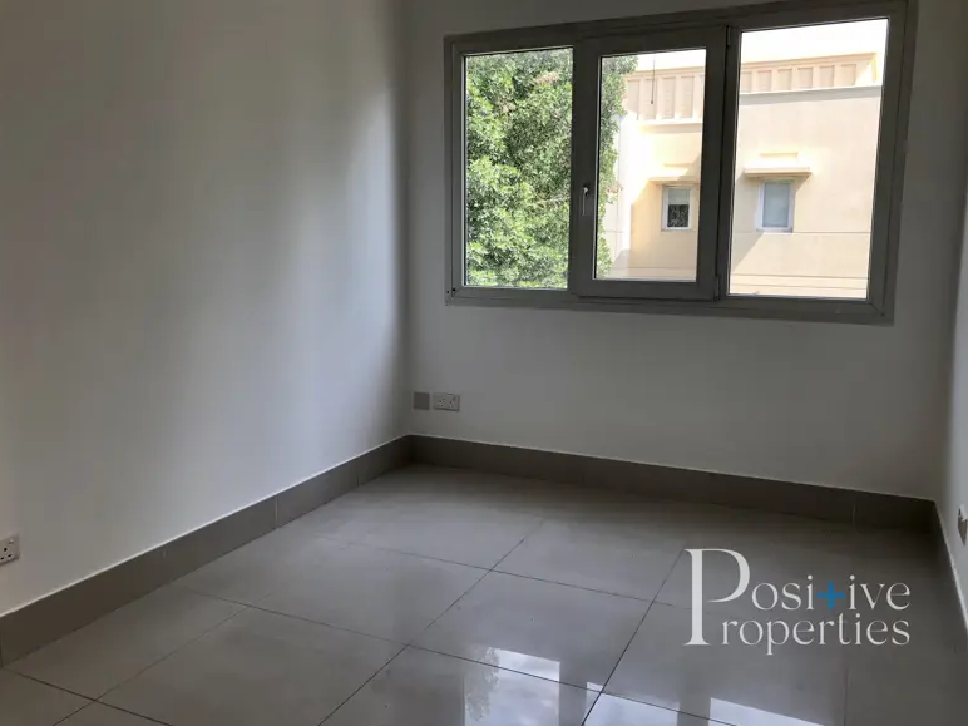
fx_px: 811
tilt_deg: -8.8
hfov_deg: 61.7
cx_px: 485
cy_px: 356
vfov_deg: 48.2
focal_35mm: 29
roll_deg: +0.7
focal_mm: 4
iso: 32
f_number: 1.8
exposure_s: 1/120
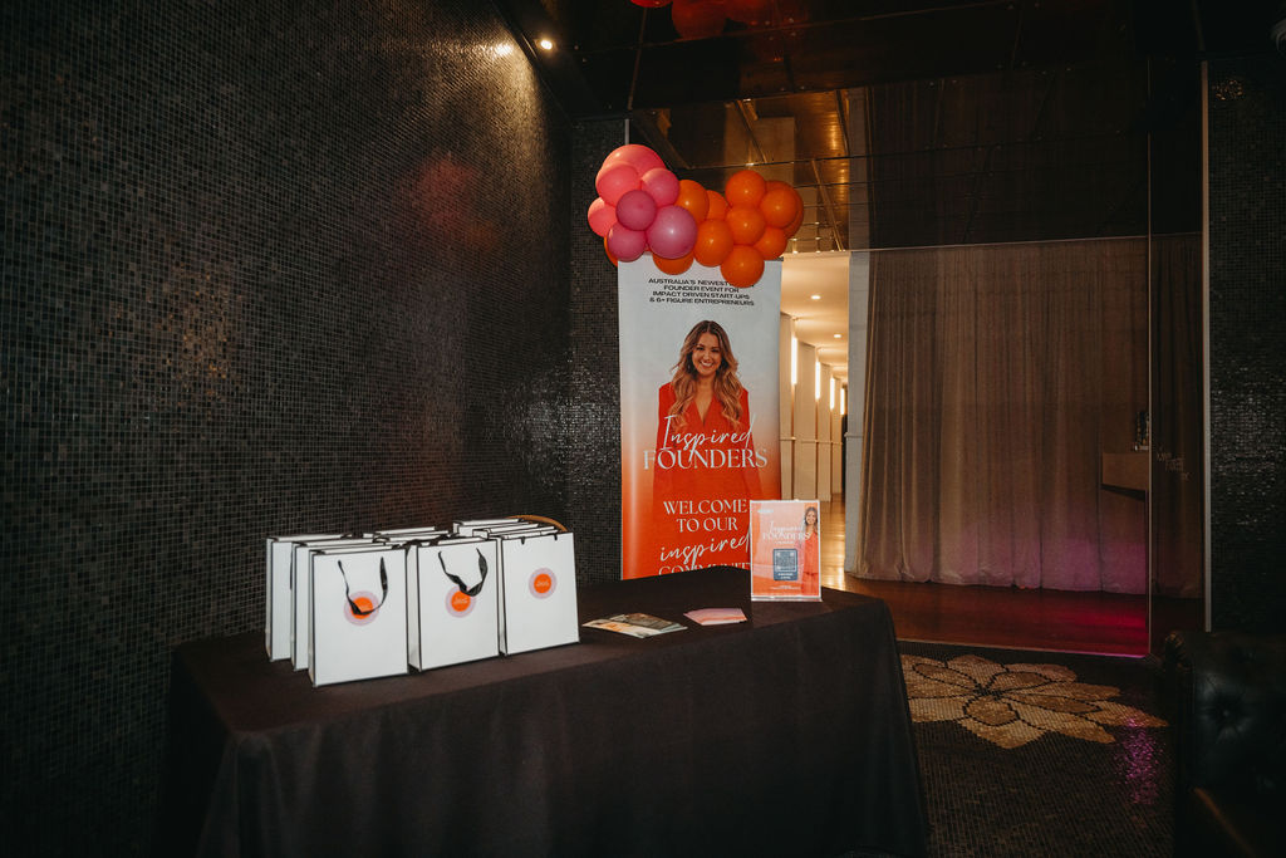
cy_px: 429
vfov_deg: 52.2
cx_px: 643
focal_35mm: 24
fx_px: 875
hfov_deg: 72.6
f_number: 2.8
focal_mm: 24.5
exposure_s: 1/200
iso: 1000
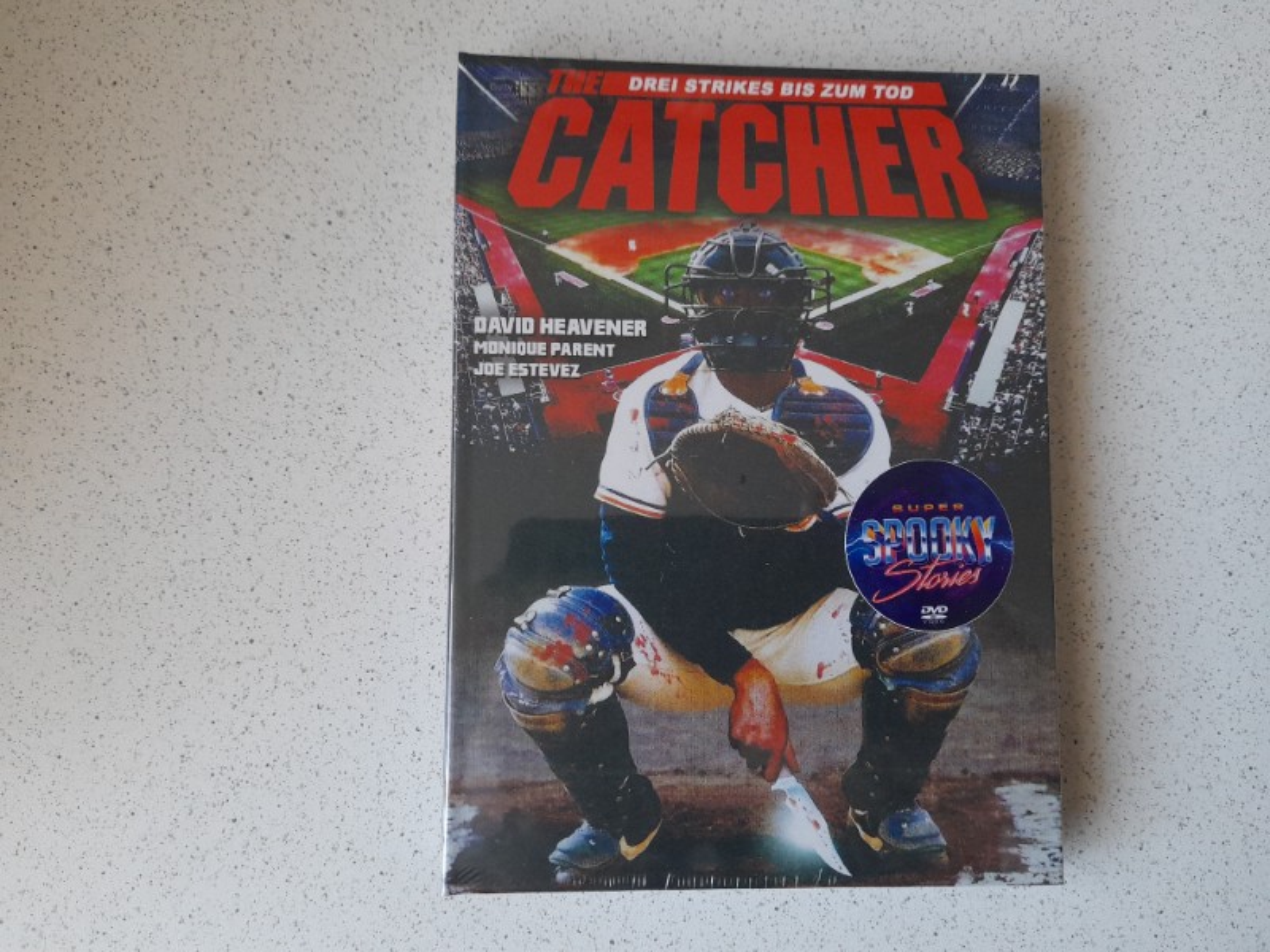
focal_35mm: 25
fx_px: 917
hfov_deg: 69.4
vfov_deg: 54.9
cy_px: 476
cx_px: 635
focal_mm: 4.6
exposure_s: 1/60
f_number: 2
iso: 320
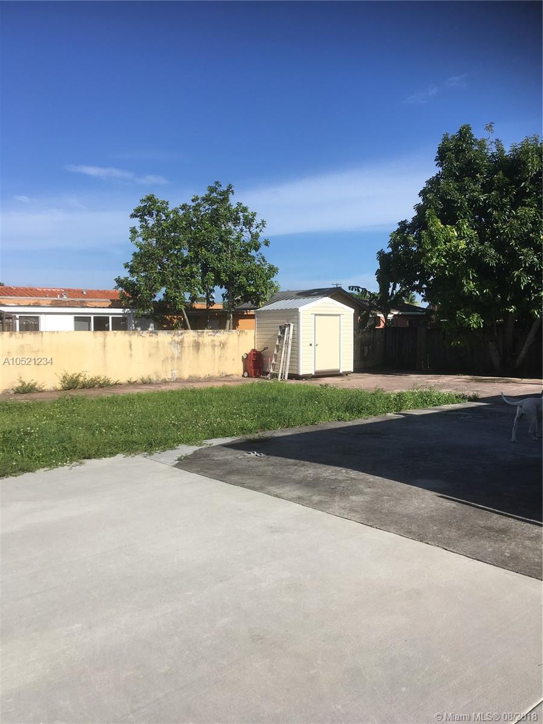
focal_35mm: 29
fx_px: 607
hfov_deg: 48.2
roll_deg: +1.4
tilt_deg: -3.1
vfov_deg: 61.7
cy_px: 362
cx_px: 272
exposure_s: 1/1748
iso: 25
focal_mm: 4.15
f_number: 2.2
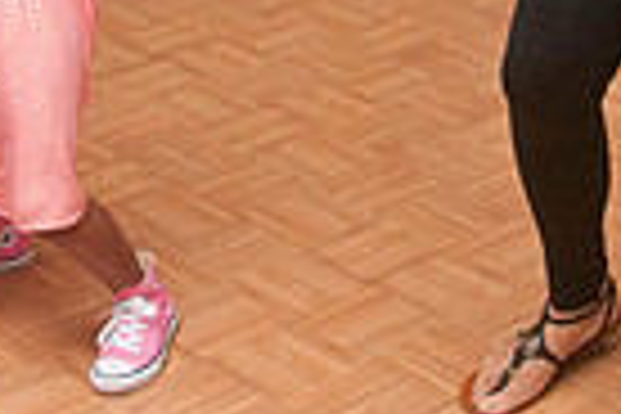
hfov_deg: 18.1
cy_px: -290
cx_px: 374
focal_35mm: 113
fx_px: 1949
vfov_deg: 11.4
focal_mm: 18
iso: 800
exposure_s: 1/125
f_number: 5.6
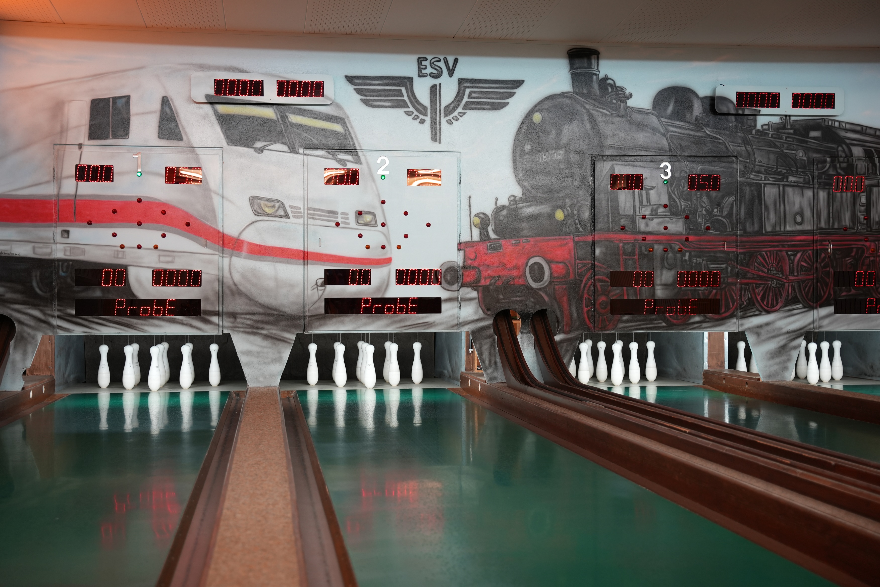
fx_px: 1146
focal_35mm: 47
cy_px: 294
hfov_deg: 42.0
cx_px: 440
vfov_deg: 28.7
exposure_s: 1/50
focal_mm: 46.9
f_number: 2.8
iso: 640
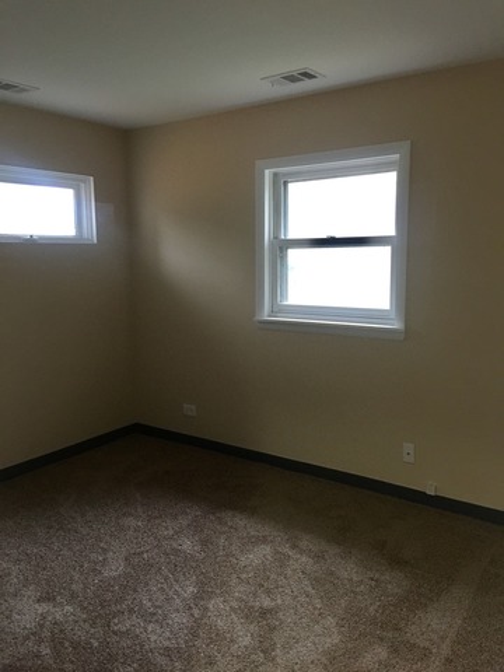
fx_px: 563
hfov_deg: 48.2
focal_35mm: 29
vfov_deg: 61.7
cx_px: 252
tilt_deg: -8.8
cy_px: 336
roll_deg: +1.1
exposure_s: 1/15
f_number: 2.2
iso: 125
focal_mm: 4.15
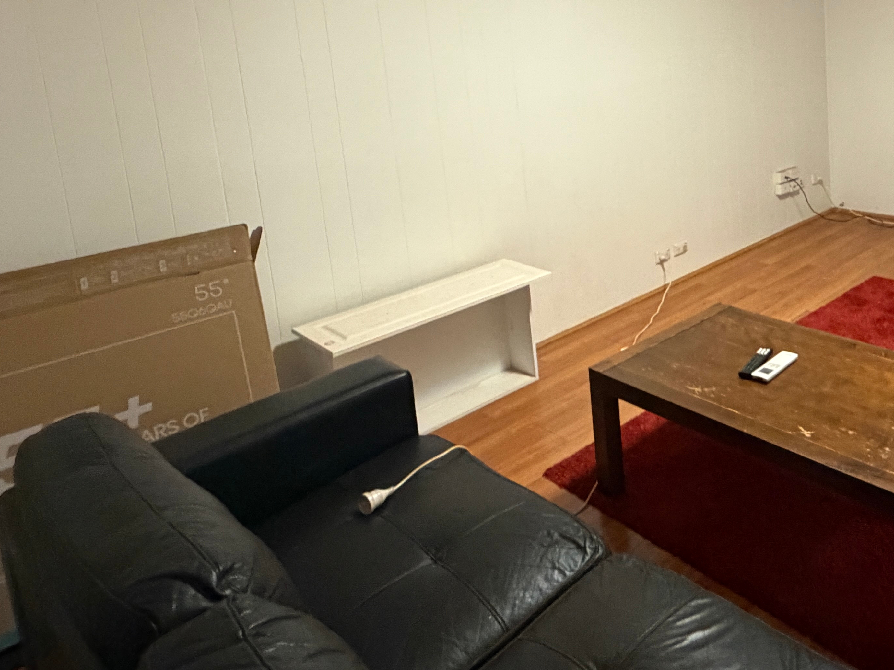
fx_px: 749
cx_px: 751
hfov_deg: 55.9
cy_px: 121
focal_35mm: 29
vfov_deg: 45.5
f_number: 2.2
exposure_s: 1/50
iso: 500
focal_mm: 2.22
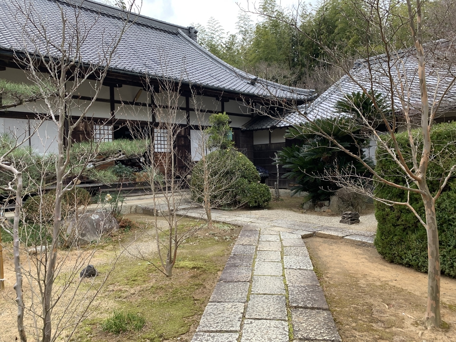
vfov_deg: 53.1
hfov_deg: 67.3
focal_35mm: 26
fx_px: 343
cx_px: 228
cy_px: 171
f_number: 1.8
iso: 32
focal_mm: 4.25
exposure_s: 1/122
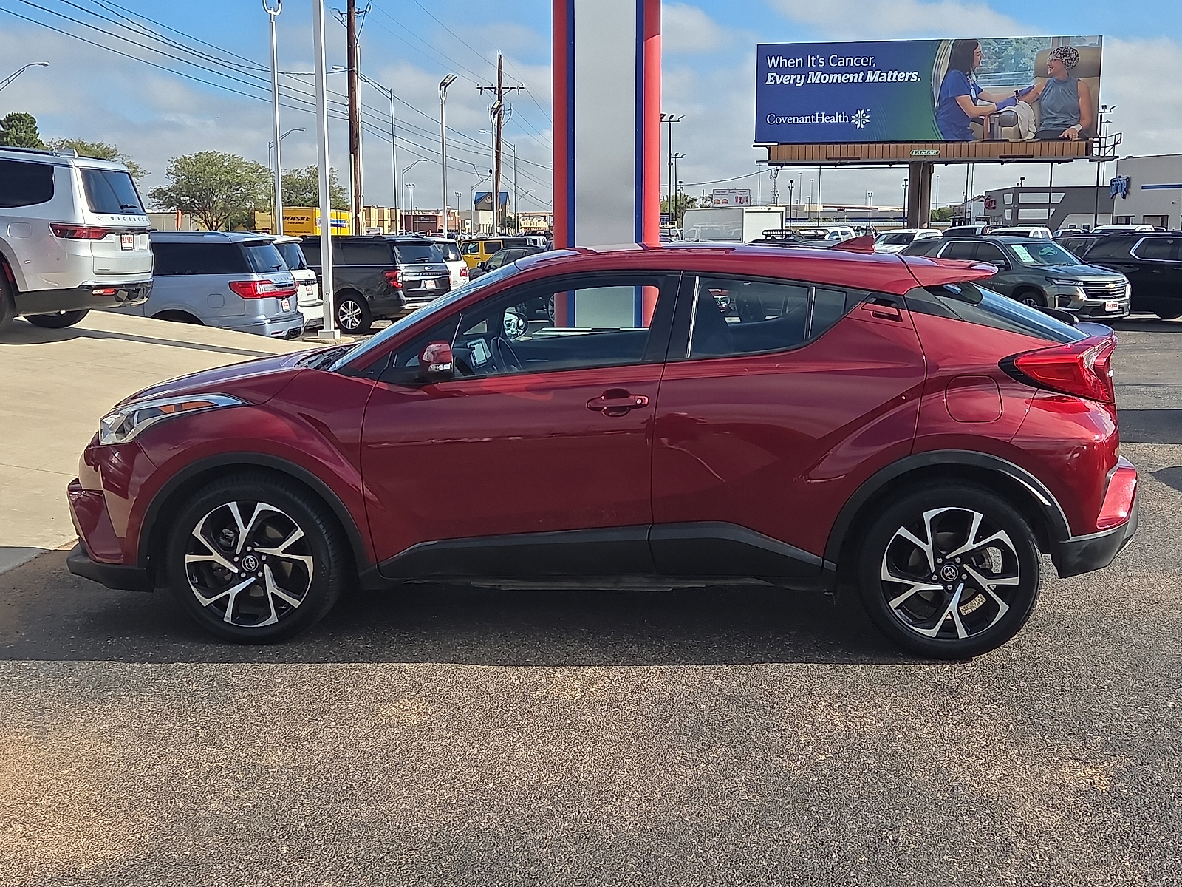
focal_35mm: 40
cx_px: 591
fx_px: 1366
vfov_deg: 36.0
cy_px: 444
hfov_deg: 46.8
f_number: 1.8
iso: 25
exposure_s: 1/1250
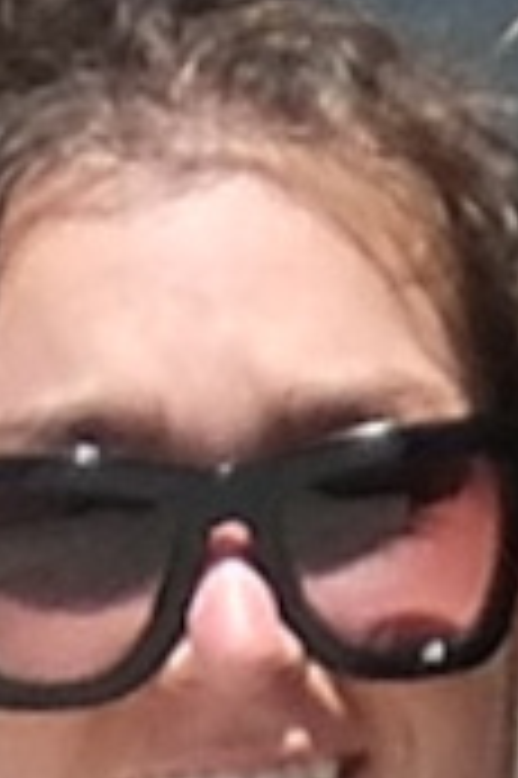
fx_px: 29237
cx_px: 158
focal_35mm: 1352
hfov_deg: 1.0
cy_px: 1025
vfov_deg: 1.5
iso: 400
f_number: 4.8
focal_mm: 200
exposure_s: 1/1500
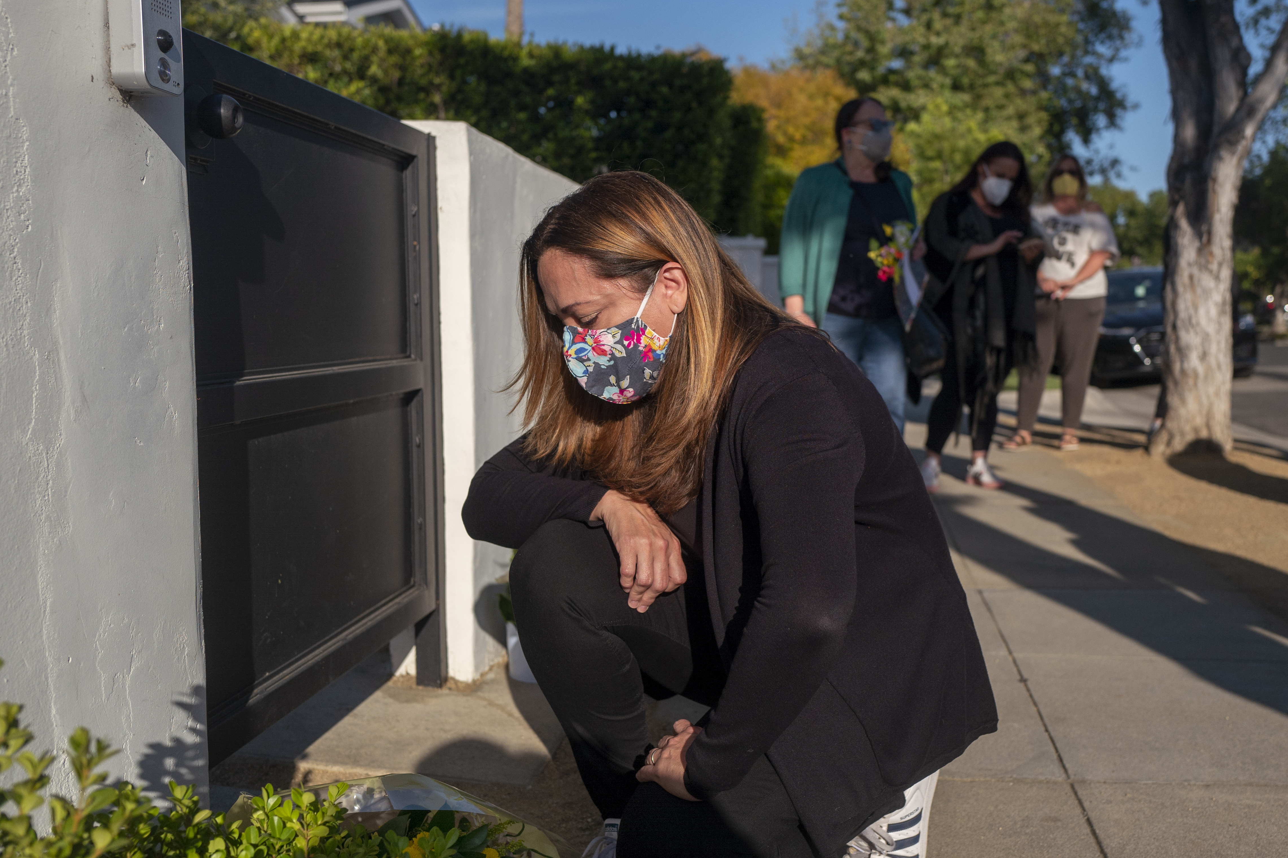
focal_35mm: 37
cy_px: 419
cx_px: 750
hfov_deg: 51.7
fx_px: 1324
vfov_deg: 35.9
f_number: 3.2
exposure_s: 1/6400
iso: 100
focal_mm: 28
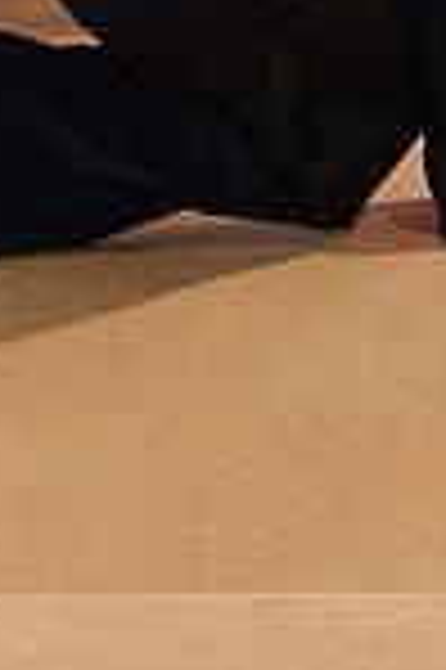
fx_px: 8679
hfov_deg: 2.9
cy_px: -513
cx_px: 471
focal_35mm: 466
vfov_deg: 4.4
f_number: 5.6
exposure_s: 1/250
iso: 1250
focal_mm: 120
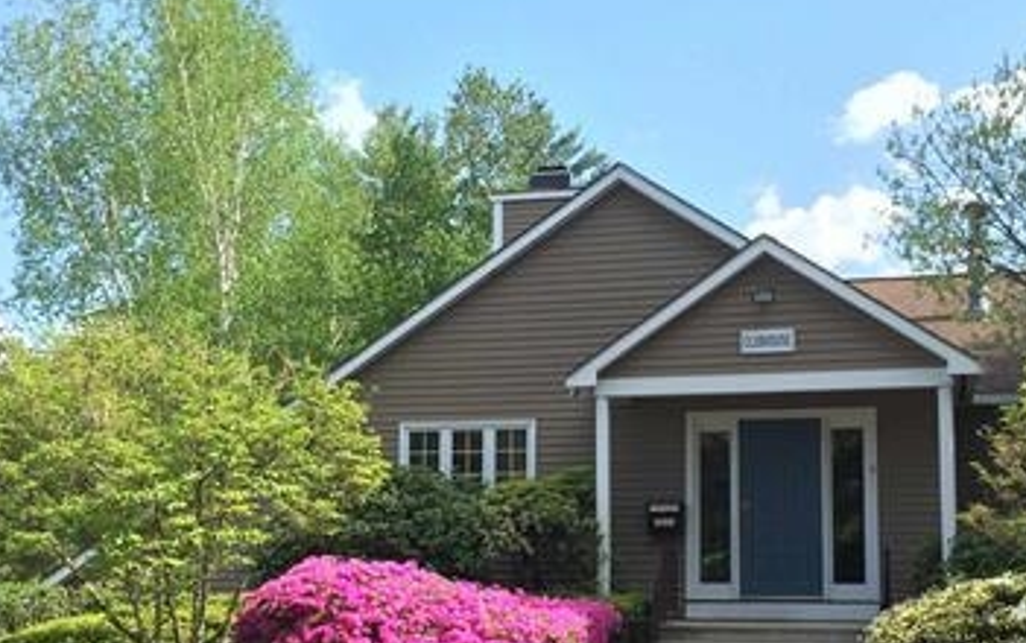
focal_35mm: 56
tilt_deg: +6.7
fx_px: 1567
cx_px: 503
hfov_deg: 36.3
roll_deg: +0.0
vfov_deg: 23.1
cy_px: 441
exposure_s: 1/719
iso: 32
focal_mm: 4.15
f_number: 2.2
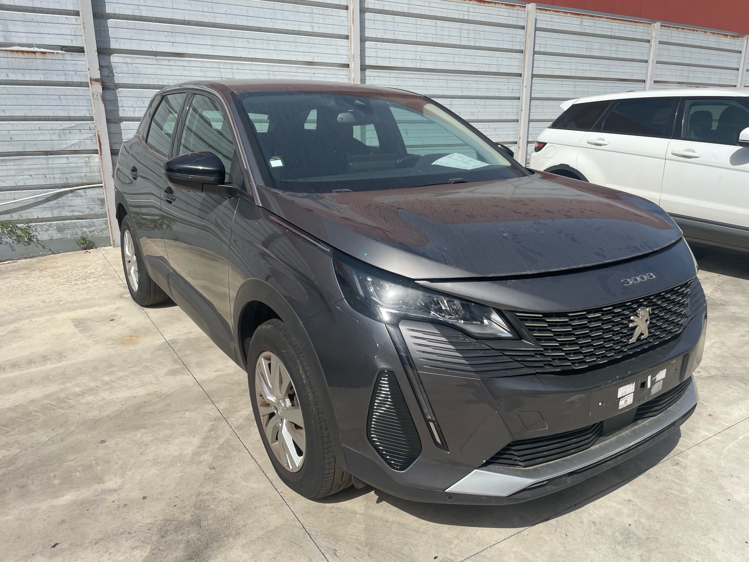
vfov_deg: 53.1
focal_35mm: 26
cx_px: 374
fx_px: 563
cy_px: 281
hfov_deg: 67.3
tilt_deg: -14.8
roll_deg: -0.3
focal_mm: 4.2
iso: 32
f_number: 1.6
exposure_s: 1/4292
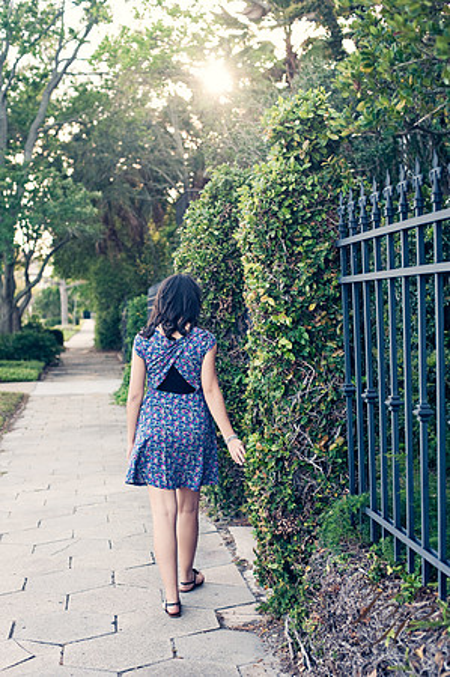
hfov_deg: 26.9
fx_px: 940
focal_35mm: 50
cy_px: 338
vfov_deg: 39.6
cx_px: 225
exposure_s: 1/160
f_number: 4
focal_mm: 50
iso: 200
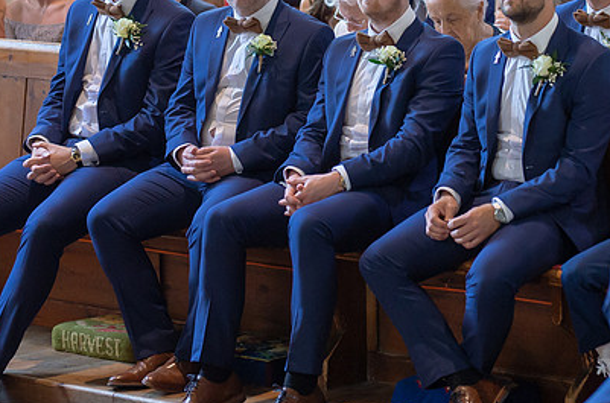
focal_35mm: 191
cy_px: 4
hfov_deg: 10.8
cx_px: 356
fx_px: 3227
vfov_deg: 7.1
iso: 1600
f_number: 2.5
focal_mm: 85
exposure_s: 1/160
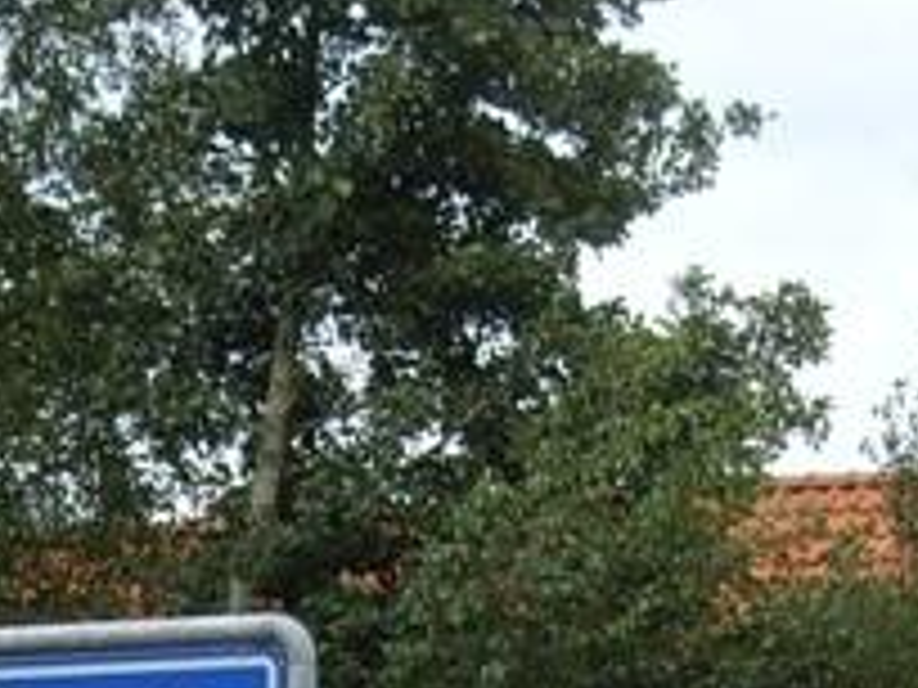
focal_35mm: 119
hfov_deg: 16.5
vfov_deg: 11.8
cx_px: 684
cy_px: 1061
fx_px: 3156
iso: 64
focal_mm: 7.9
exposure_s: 1/500
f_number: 2.8
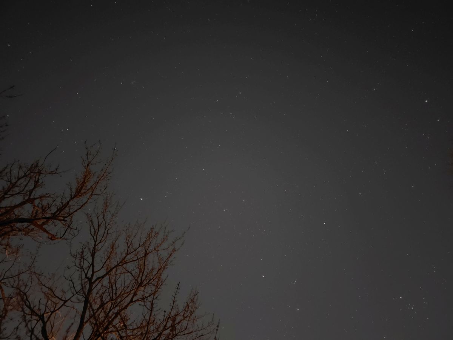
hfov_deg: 73.9
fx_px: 301
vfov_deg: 58.9
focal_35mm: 23
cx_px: 226
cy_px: 170
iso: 320
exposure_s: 15
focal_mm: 6.3
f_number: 1.7
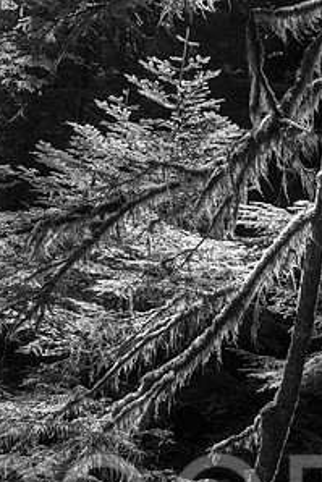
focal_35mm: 92
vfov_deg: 22.1
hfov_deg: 14.9
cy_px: 260
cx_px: 117
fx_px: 1233
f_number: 6.3
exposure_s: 1/1000
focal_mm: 41
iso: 1250
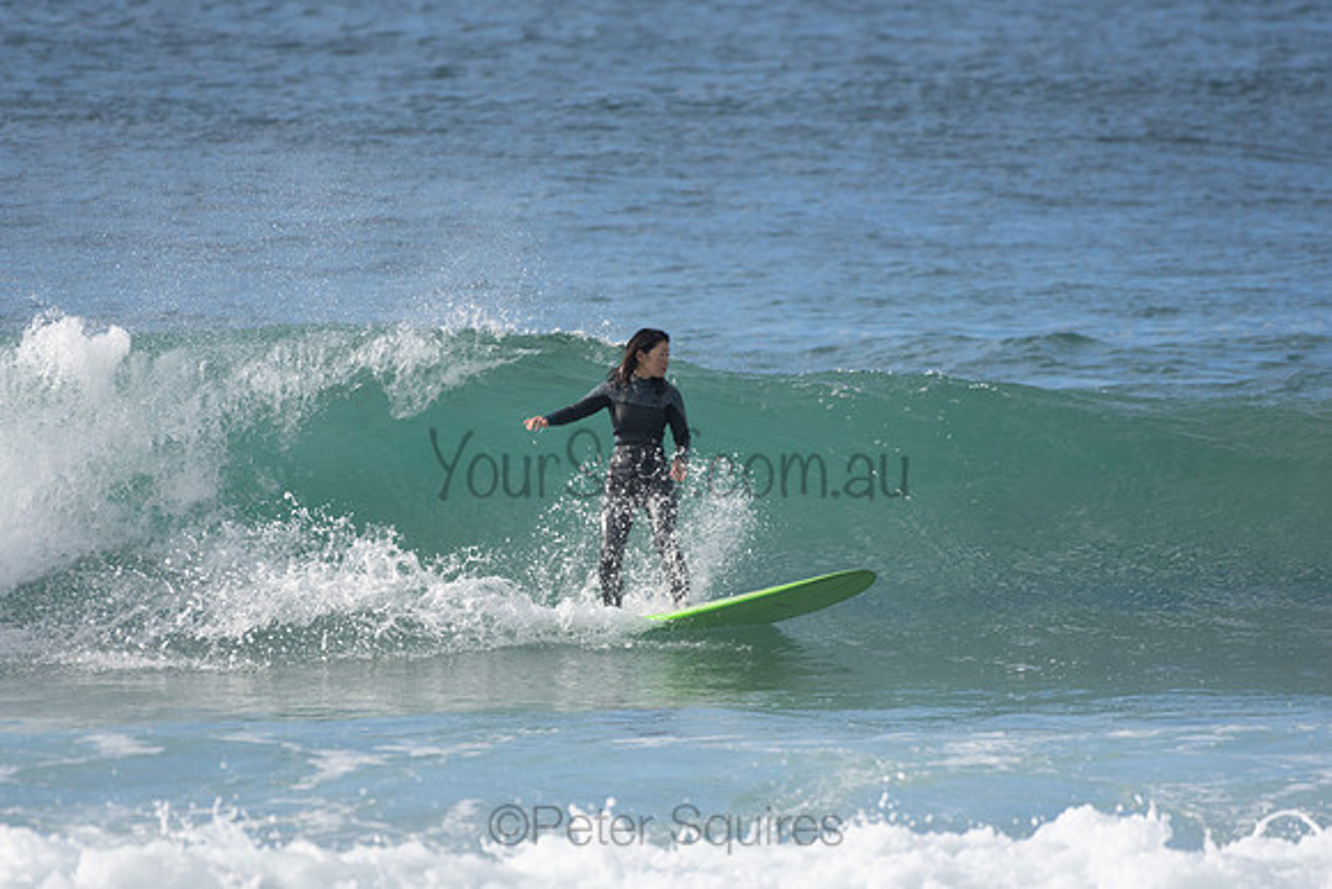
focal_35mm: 750
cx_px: 666
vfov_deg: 1.8
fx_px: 27755
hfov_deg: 2.7
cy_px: 444
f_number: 5.6
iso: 320
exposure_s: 1/1250
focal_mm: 500
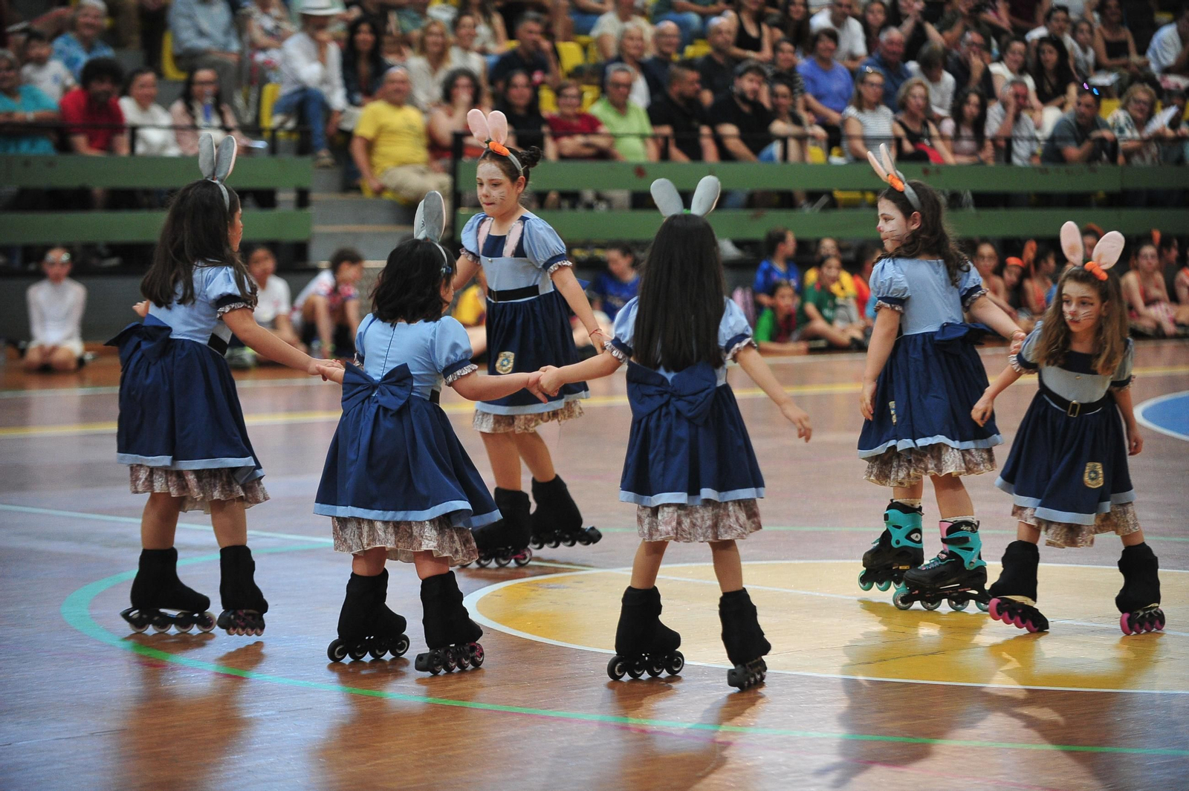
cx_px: 594
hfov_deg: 14.7
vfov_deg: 9.8
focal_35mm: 140
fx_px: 4621
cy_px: 396
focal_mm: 140
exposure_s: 1/800
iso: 3200
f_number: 2.8
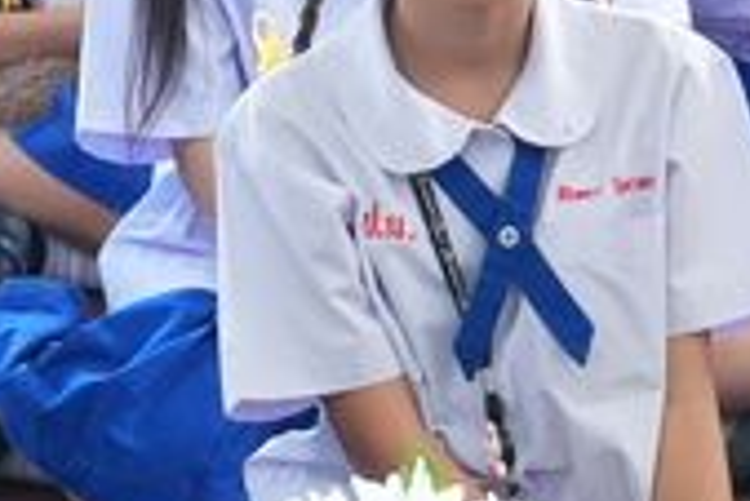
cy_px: 24
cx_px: 648
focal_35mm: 275
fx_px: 5733
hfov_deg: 7.5
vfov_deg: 5.0
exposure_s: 1/125
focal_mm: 31
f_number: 4.5
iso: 1250
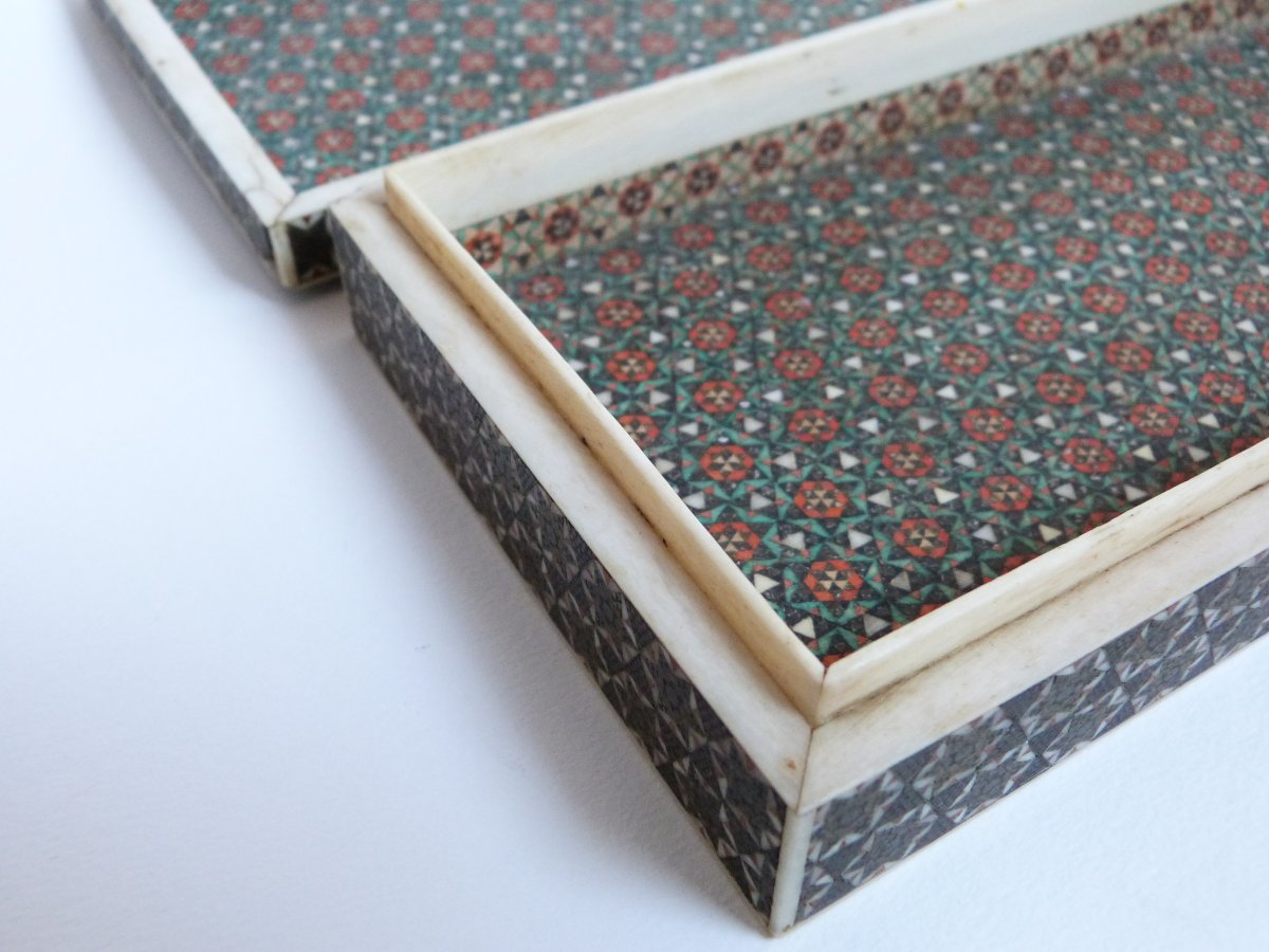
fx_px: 1246
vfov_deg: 41.8
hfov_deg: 54.0
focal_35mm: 34
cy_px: 476
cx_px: 634
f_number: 3
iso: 400
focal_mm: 6.1
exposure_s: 1/40
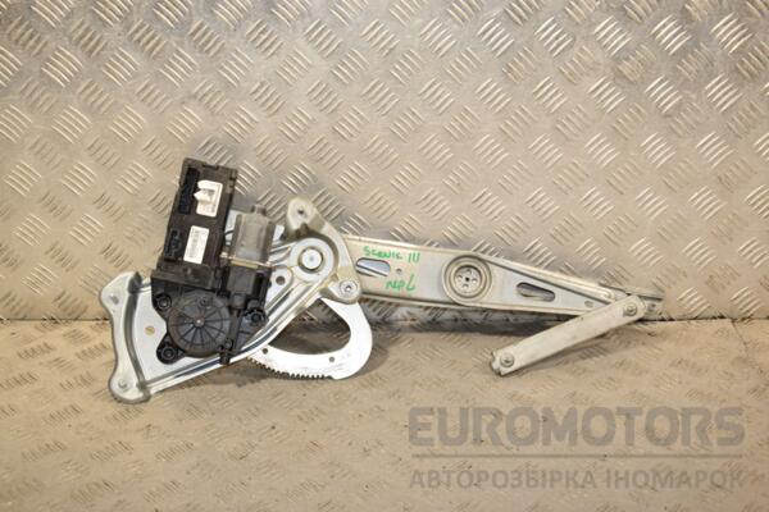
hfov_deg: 38.9
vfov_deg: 26.5
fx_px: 1089
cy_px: 256
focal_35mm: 51
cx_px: 384
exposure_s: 1/200
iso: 800
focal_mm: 34
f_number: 6.3
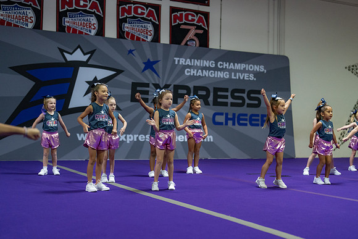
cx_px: 179
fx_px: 497
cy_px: 120
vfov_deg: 27.0
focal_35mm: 50
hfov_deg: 39.6
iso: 3200
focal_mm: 50
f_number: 1.8
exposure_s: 1/1000
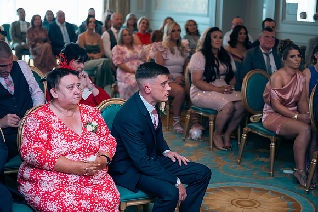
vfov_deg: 19.5
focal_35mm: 70
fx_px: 618
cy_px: 106
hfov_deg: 28.8
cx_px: 159
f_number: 3.5
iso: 640
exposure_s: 1/160
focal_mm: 70
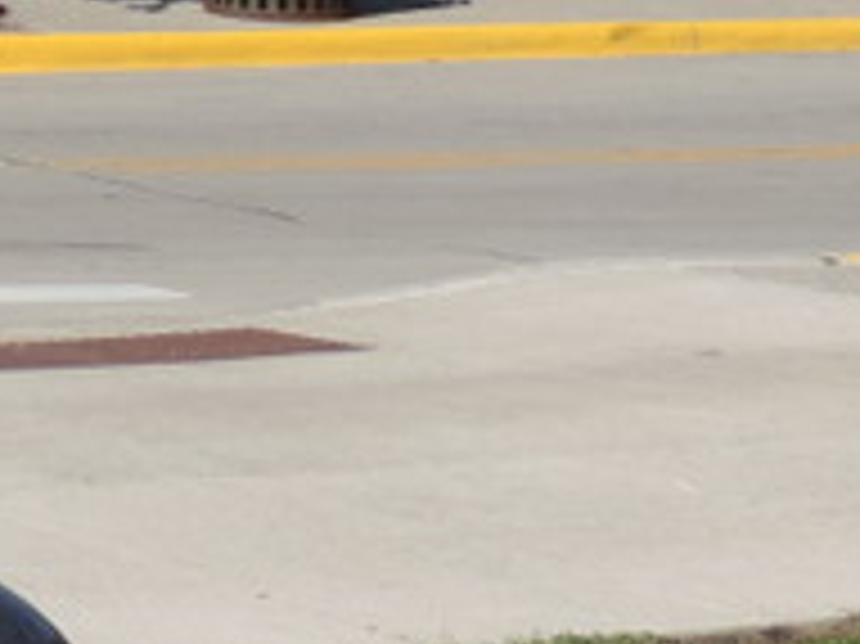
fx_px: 6654
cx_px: -1027
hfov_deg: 7.1
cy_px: -770
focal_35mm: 268
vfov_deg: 5.4
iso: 80
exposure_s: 1/1000
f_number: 3.6
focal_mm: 8.9
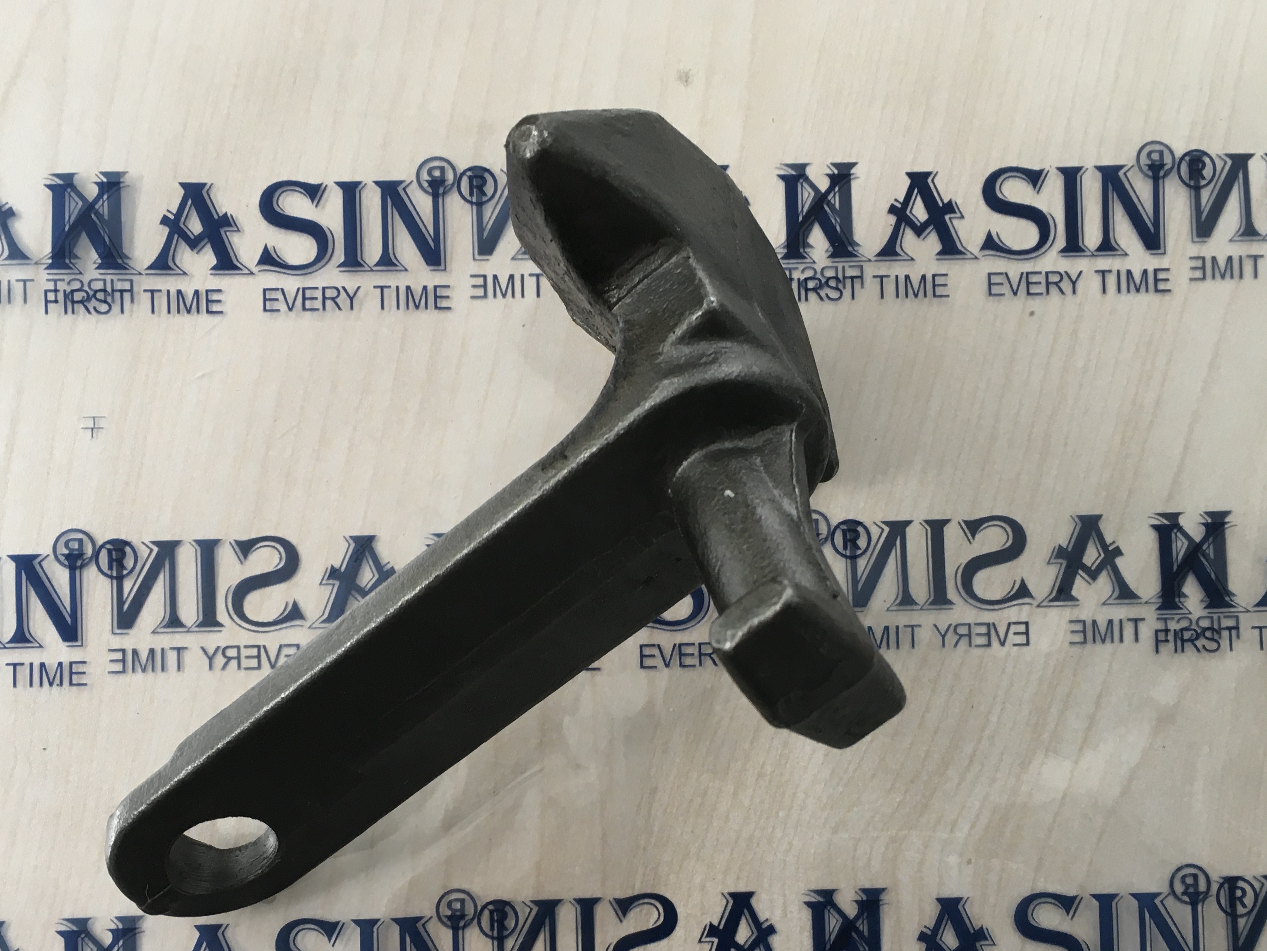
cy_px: 618
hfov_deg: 47.8
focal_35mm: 39
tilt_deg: -87.5
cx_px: 590
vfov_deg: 36.5
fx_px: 1428
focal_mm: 4.15
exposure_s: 1/33
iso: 64
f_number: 2.2
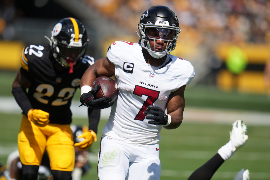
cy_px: 90
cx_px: 135
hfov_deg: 5.2
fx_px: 2999
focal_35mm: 400
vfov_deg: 3.4
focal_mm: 400
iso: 100
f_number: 3.2
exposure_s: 1/2000
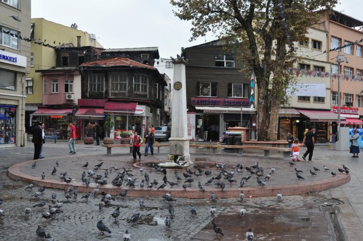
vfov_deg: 36.8
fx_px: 363
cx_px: 182
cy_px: 120
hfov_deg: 53.2
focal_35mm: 36
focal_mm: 24
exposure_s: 1/160
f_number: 6.3
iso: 400
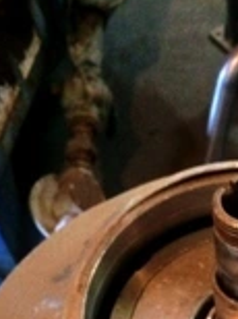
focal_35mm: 78
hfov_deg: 18.2
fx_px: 717
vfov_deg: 23.3
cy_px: 365
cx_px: 259
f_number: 2.2
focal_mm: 4.12
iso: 400
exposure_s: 1/15
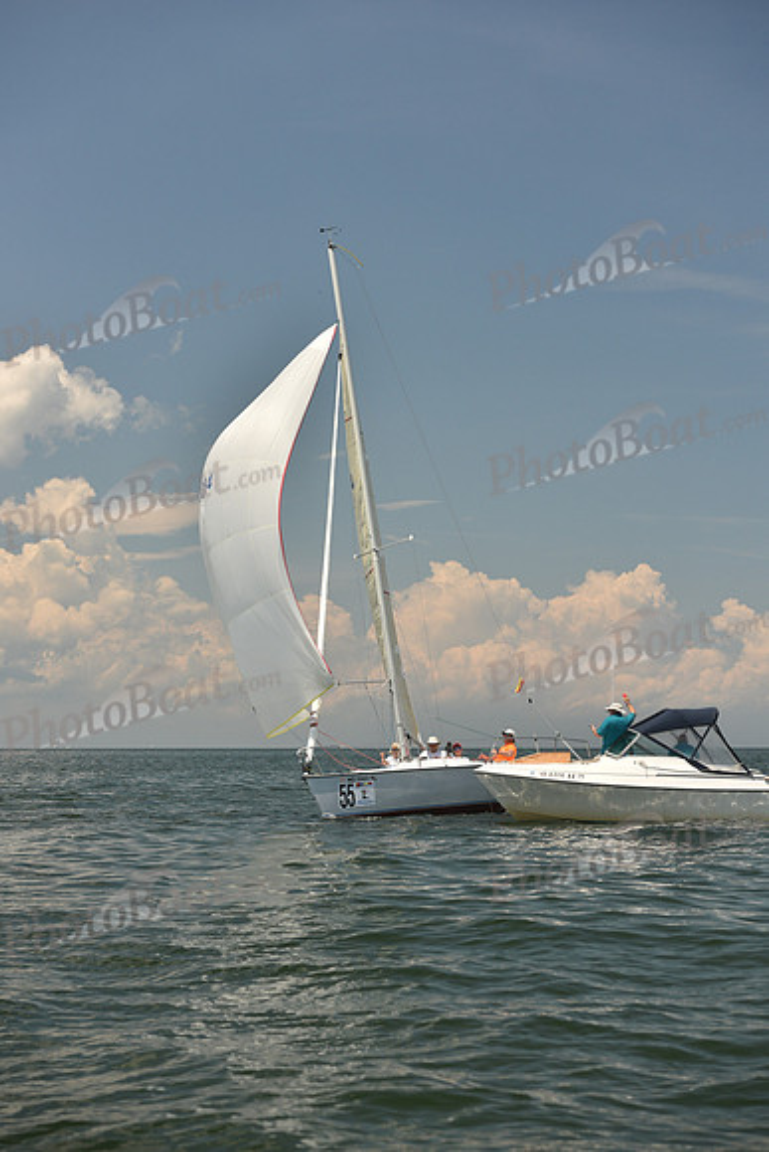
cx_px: 384
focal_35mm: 70
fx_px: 2241
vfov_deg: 28.8
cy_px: 576
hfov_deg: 19.5
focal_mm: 70
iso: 320
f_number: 5.6
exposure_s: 1/1250
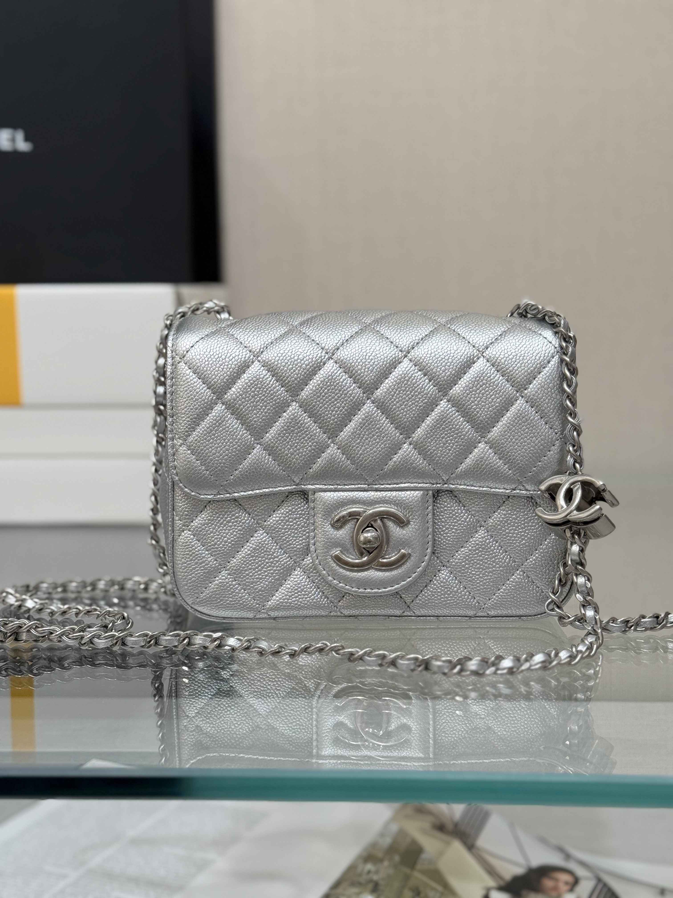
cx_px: 336
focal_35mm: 48
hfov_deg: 30.3
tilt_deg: -7.2
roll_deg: +0.5
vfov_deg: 39.7
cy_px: 449
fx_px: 1244
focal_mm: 6.76
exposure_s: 1/646
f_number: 1.78
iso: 64
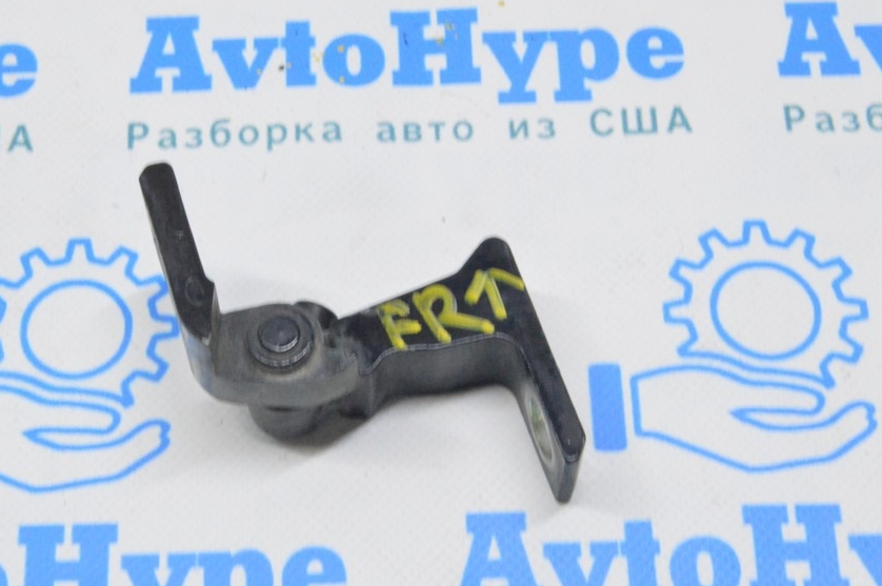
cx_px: 358
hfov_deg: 26.3
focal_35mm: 77
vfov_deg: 17.7
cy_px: 335
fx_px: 1885
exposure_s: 1/20
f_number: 20
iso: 6400
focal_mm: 42
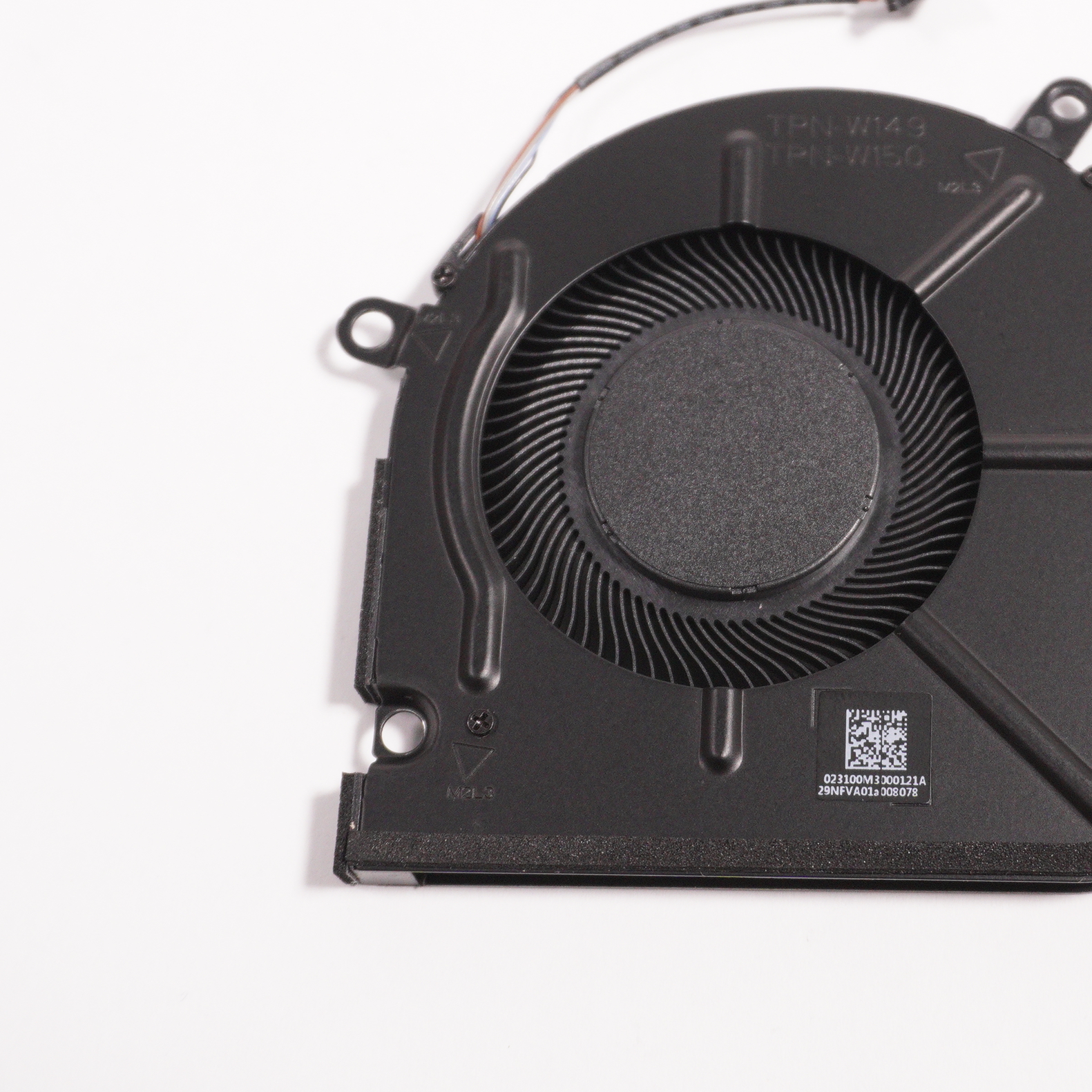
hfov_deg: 27.0
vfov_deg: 27.2
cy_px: 436
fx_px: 2248
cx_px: 794
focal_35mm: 63
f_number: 5.6
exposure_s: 1/200
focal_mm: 26
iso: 1250
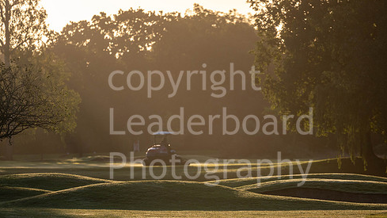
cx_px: 212
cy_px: 129
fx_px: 3827
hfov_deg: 5.8
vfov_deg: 3.3
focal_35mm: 373
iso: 200
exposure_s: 1/2000
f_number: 4
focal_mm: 300
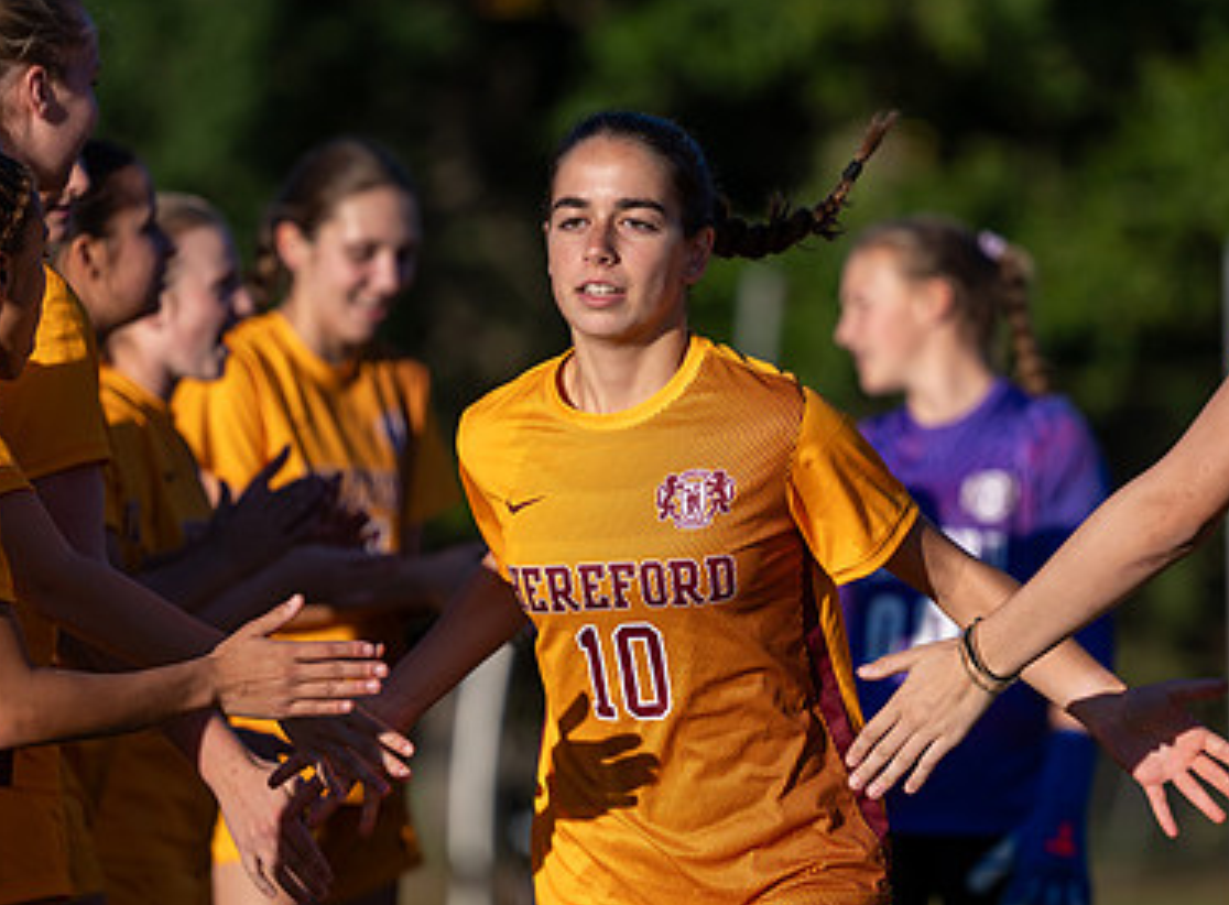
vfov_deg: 5.1
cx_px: 694
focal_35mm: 288
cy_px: 528
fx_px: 10160
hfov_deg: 6.9
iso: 72
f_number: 2.8
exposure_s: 1/2000
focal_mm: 155
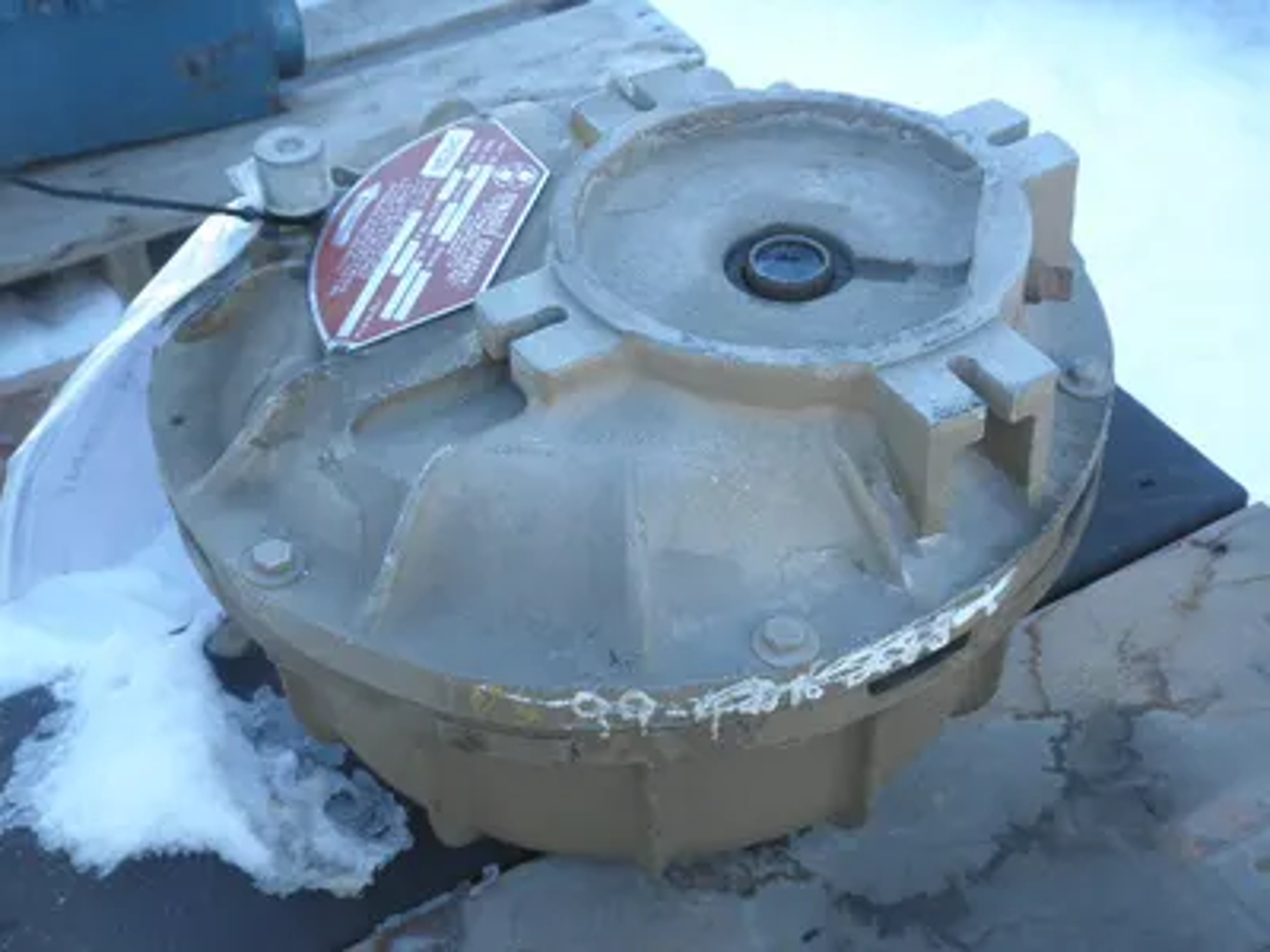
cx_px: 635
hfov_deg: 42.9
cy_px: 476
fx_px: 1614
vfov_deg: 32.9
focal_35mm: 44
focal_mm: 7.9
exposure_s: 1/80
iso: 80
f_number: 3.4
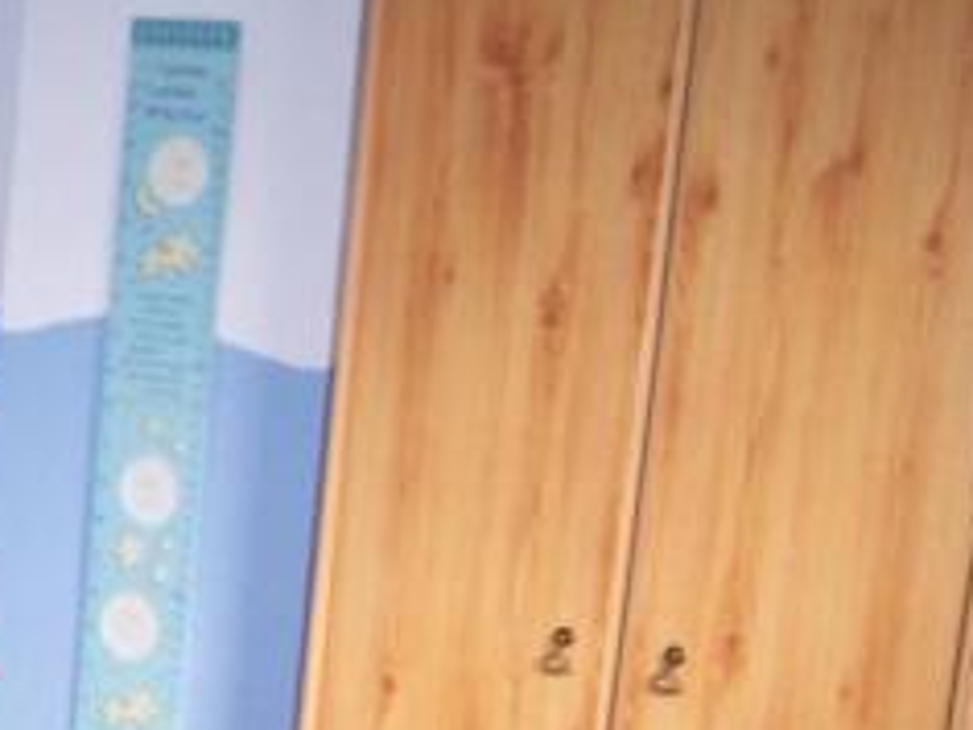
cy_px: 790
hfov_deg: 19.7
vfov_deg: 15.3
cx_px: -179
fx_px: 2642
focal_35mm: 94
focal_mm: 6.3
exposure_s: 1/60
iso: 140
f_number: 2.8
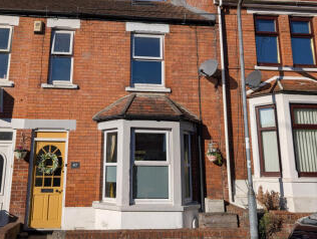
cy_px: 102
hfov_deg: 56.5
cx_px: 135
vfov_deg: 44.1
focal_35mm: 32
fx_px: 293
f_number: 1.68
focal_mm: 6.9
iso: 20
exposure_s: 1/2268
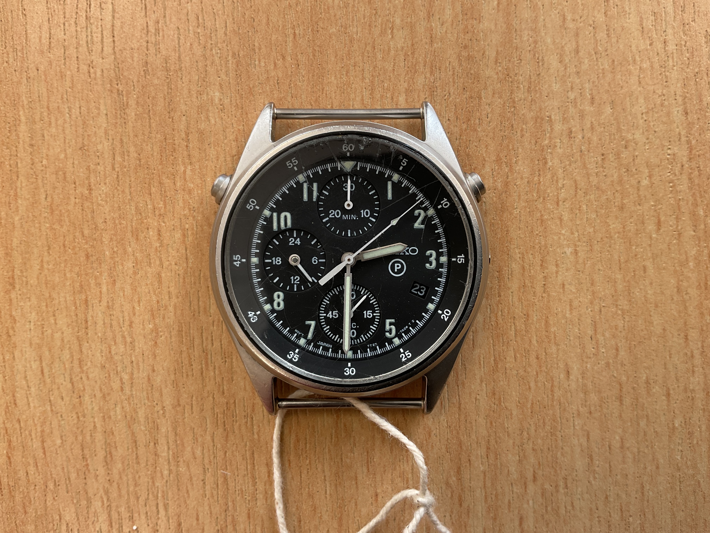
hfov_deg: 61.7
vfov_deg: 48.2
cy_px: 266
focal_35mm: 29
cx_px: 355
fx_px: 595
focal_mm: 3
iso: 20
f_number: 1.8
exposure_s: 1/120
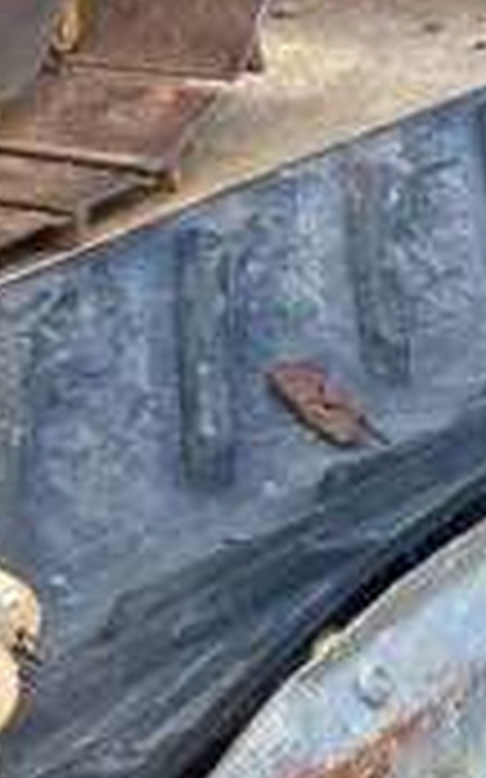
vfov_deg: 15.5
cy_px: 1086
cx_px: 338
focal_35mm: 126
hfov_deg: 10.4
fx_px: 2672
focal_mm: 3.99
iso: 20
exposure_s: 1/337
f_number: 1.8
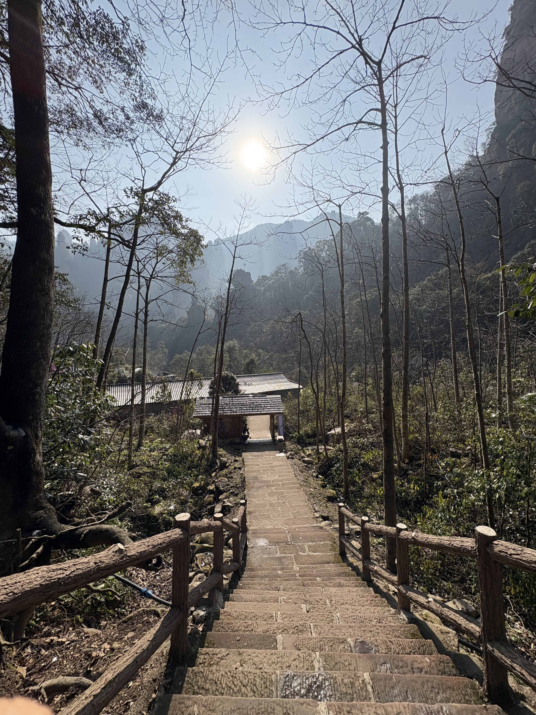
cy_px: 358
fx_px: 289
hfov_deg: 85.7
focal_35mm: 14
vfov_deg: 102.1
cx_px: 268
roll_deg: +0.4
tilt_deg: -4.3
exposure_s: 1/2208
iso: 64
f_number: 2.2
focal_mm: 2.22
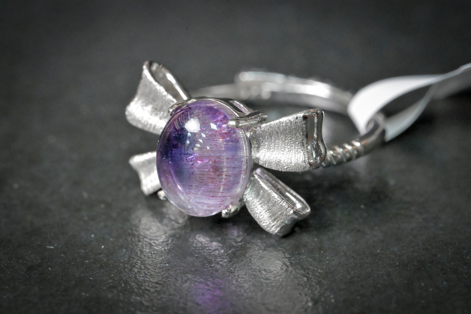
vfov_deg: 13.0
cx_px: 236
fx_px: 1374
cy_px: 157
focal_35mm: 105
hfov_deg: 19.5
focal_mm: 105
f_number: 16
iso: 14400
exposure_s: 1/125
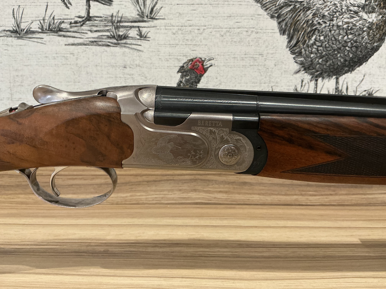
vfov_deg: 48.2
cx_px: 193
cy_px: 144
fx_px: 323
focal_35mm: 29
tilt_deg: -11.5
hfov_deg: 61.7
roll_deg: +0.3
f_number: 1.8
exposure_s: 1/60
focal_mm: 3
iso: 250
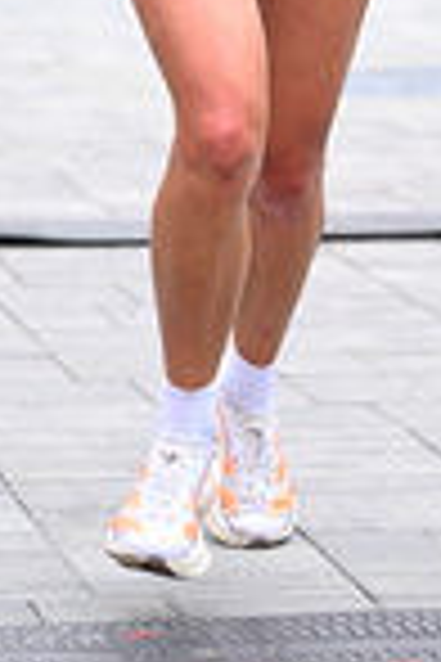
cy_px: -419
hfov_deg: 4.8
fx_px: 5310
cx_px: 313
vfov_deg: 7.0
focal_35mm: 289
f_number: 2.8
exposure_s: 1/800
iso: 1600
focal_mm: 77
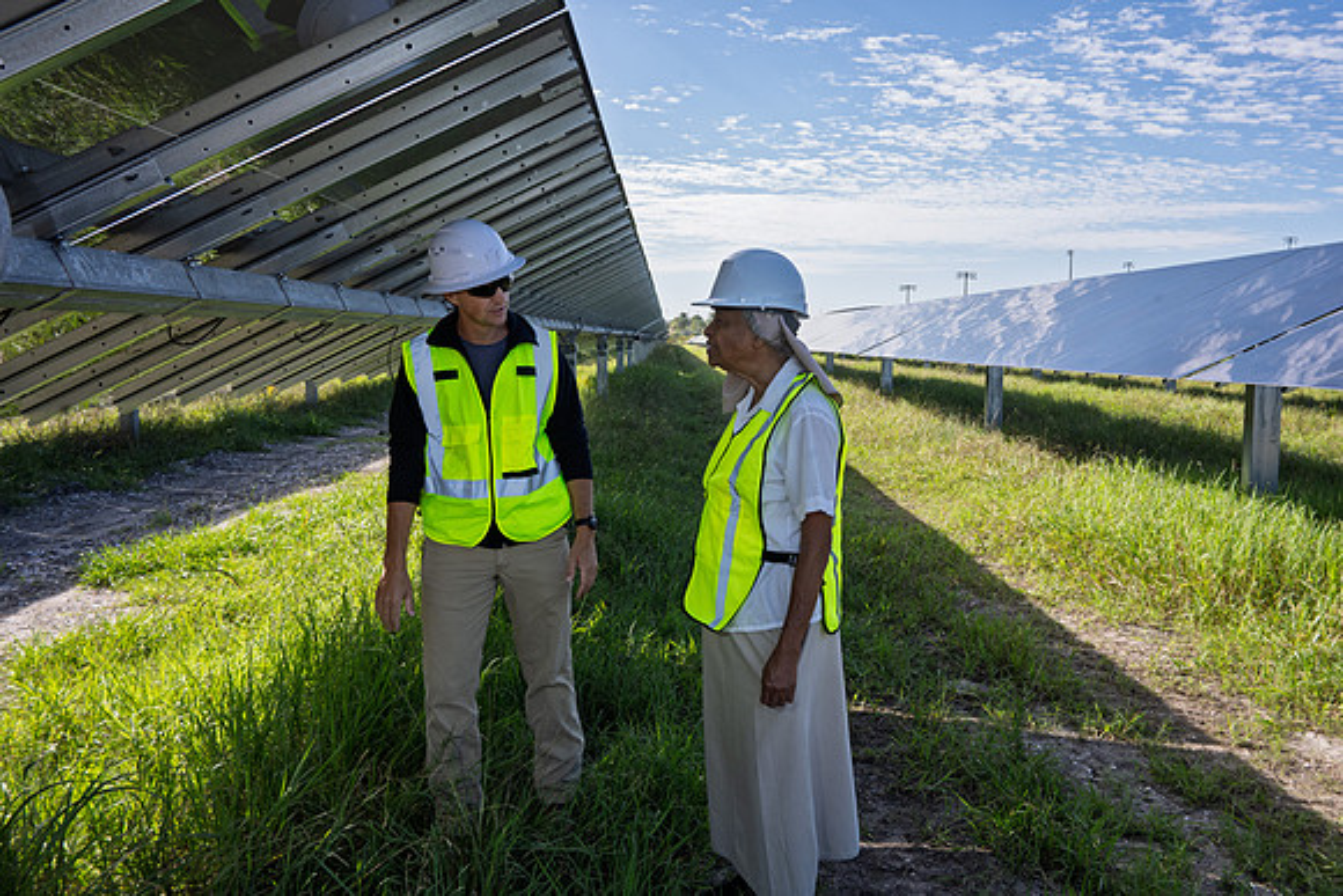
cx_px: 693
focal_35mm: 29
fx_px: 1078
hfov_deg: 63.8
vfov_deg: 45.1
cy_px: 434
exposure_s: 1/160
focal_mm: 28
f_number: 10
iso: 200
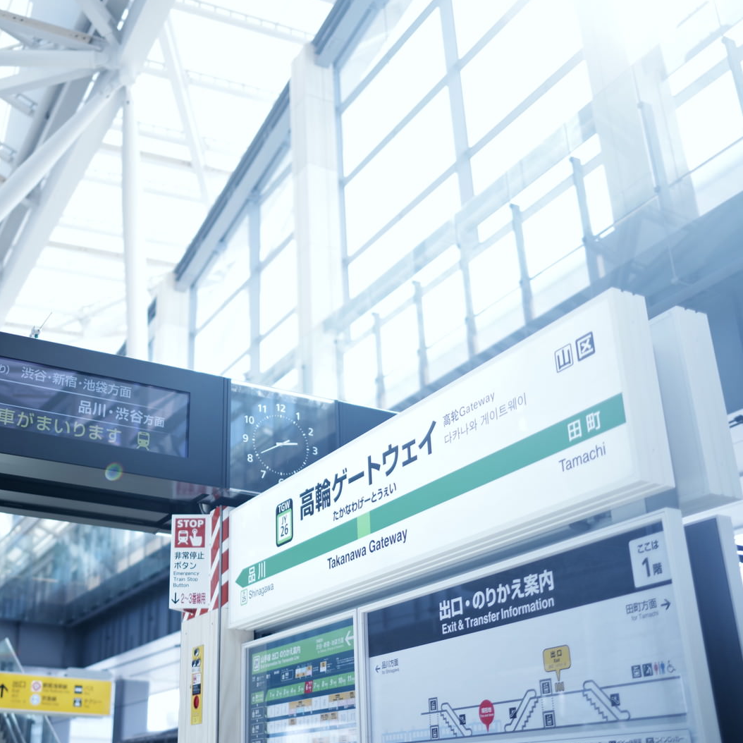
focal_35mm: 40
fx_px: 971
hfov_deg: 41.0
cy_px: 374
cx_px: 213
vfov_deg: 41.9
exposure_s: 1/800
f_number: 1.8
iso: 160
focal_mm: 31
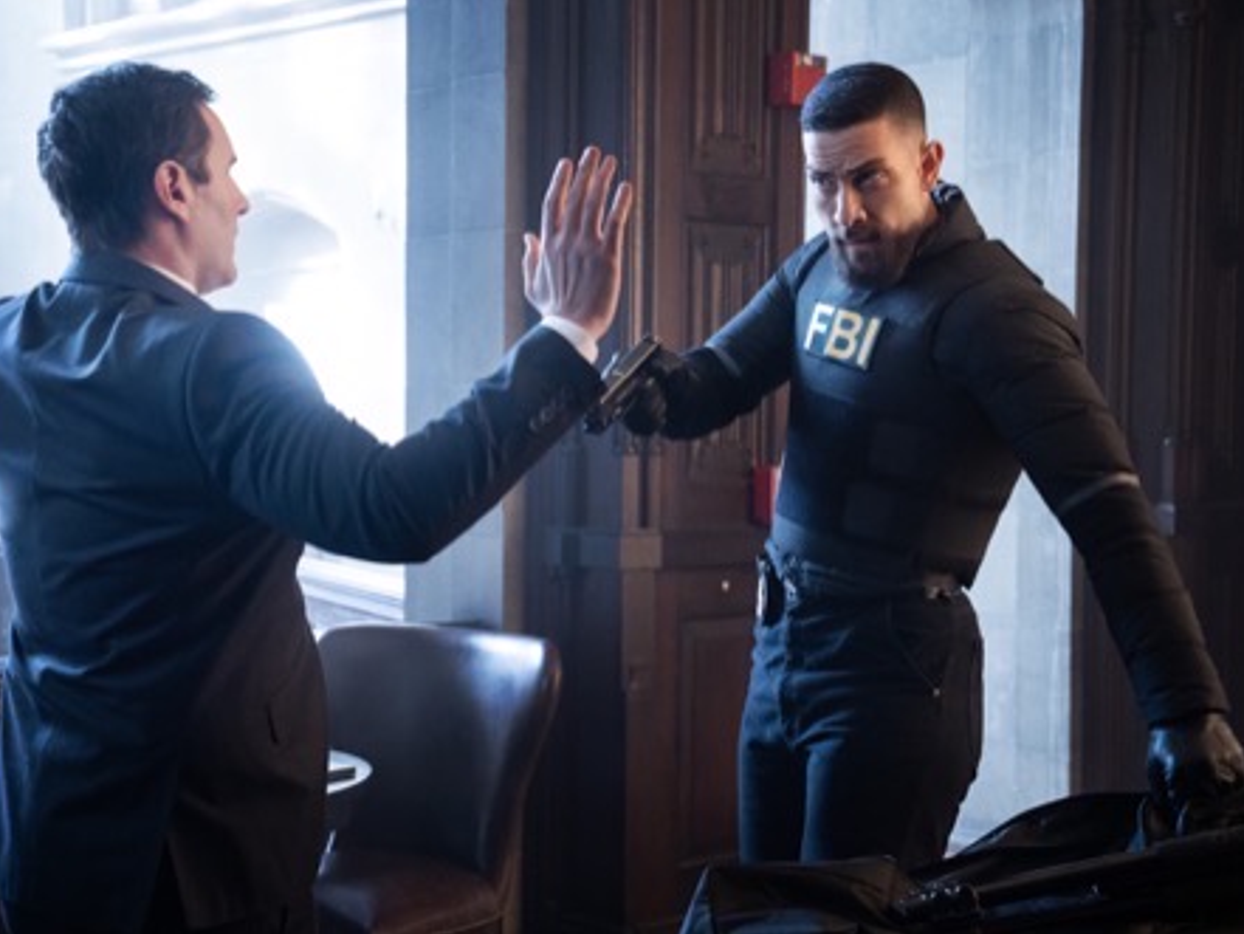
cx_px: 590
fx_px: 2193
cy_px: 467
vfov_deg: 24.0
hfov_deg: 31.7
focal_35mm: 61
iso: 4000
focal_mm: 56
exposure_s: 1/100
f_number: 5
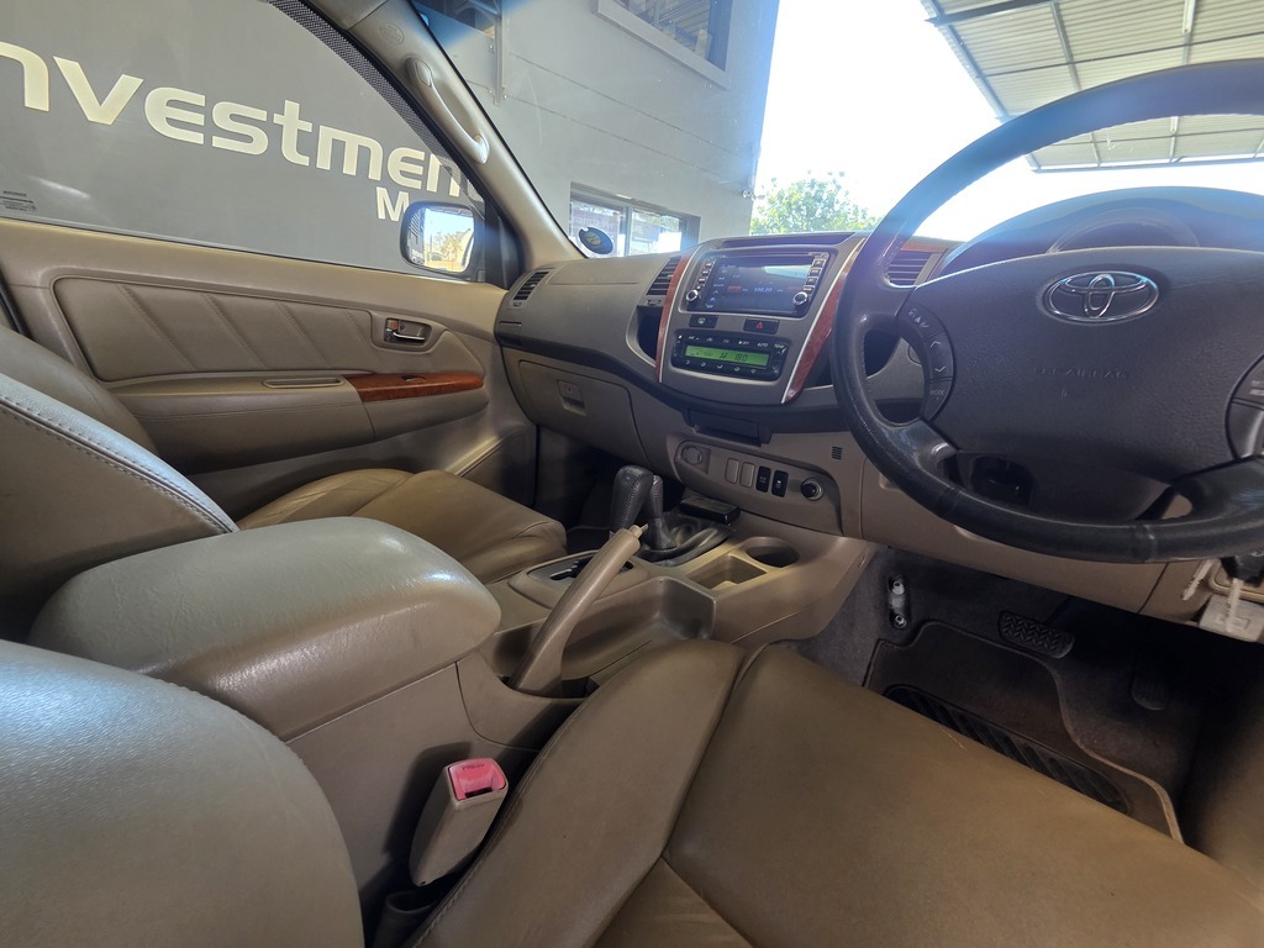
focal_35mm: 13
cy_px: 474
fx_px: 475
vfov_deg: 89.9
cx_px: 632
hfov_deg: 106.2
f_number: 2.2
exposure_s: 1/50
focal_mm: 2.2
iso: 160
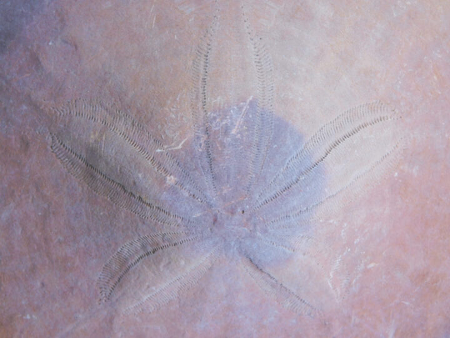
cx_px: 225
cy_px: 169
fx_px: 1742
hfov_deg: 14.7
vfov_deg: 11.1
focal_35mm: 134
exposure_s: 1/30
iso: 125
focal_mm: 23.7
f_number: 5
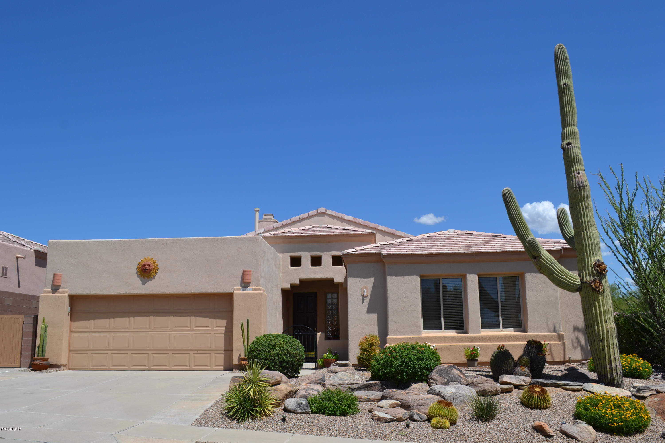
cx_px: 332
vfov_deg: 40.0
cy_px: 222
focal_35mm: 33
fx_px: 610
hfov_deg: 57.2
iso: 100
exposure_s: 1/320
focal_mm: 22
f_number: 9
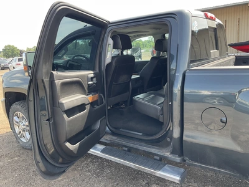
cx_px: 124
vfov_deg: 48.2
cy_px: 94
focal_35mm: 29
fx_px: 209
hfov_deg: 61.7
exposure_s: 1/168
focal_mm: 3
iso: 20
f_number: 1.8
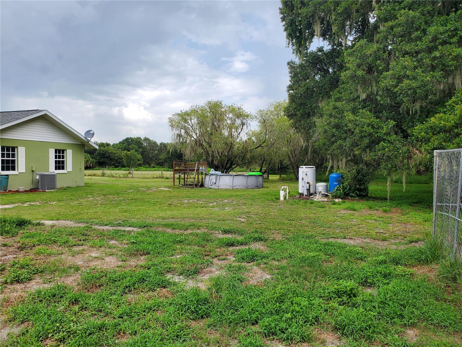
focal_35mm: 26
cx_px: 231
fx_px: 347
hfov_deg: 67.3
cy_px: 174
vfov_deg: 53.1
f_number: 2.4
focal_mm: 4.3
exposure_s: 1/647
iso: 50
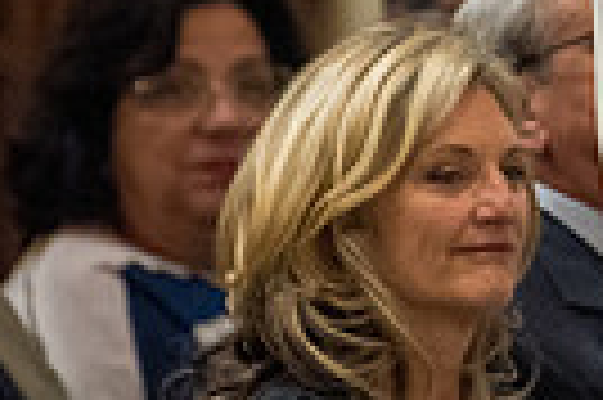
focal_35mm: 866
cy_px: -272
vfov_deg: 1.6
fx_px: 14488
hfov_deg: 2.4
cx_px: 1143
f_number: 4
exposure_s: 1/200
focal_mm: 200
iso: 3200
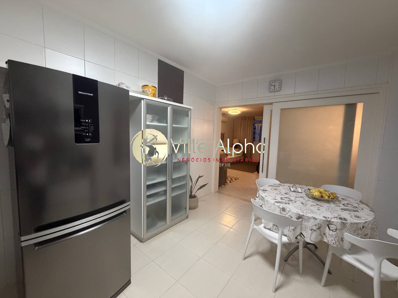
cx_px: 199
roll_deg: -2.0
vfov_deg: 85.7
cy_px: 149
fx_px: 161
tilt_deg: -5.0
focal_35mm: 14
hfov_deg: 102.1
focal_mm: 2.22
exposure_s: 1/60
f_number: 2.2
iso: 500
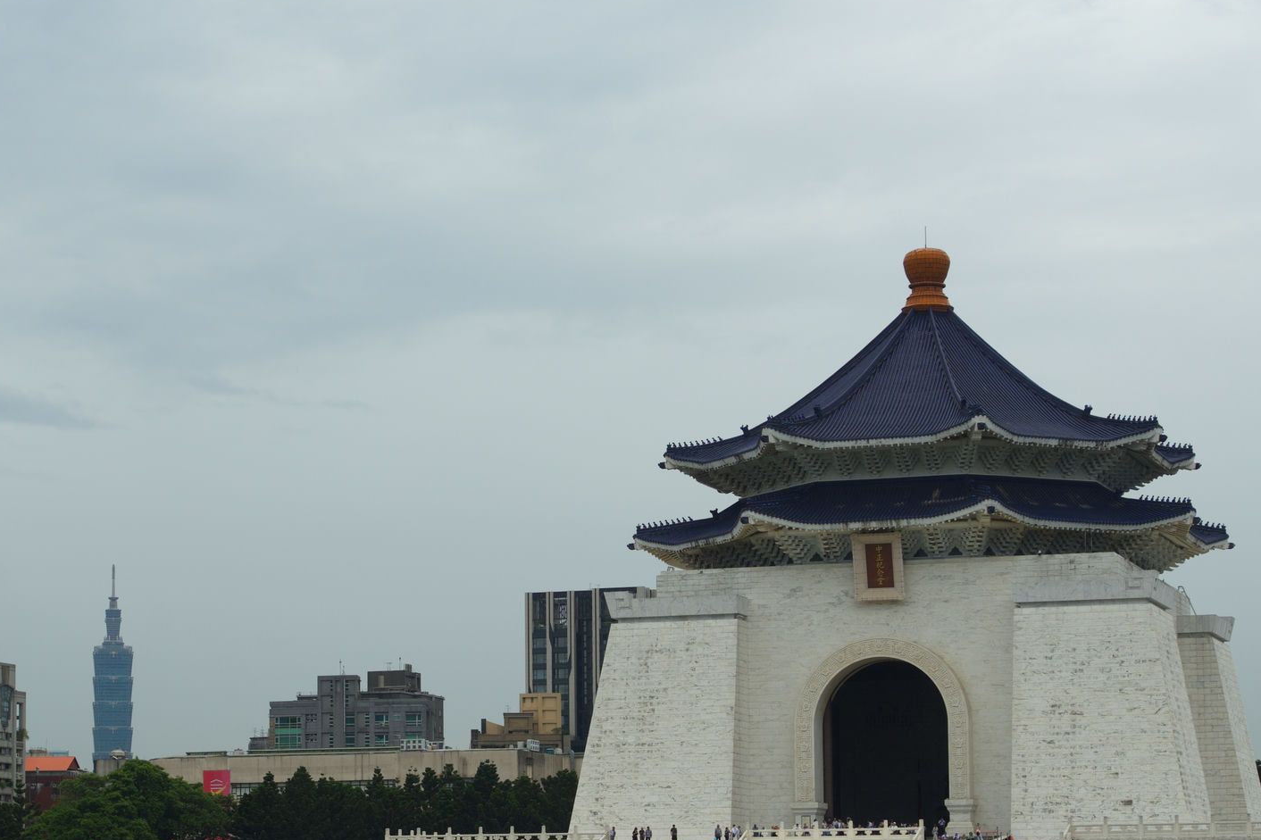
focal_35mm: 87
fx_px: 3047
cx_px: 432
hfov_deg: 23.3
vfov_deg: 15.7
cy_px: 525
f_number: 7.1
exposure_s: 1/640
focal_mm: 60
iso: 100
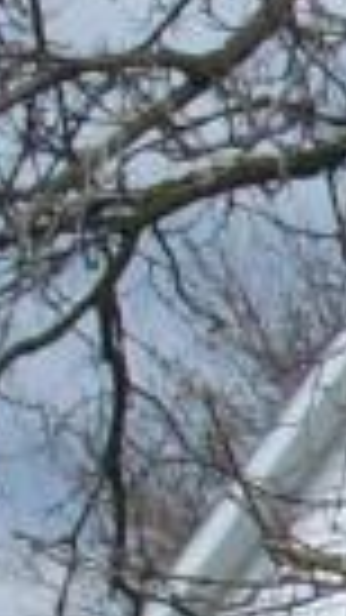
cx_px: 1231
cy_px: 904
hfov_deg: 3.8
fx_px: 4929
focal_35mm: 302
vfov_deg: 7.0
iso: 80
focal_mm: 6.2
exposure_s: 1/472
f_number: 5.6
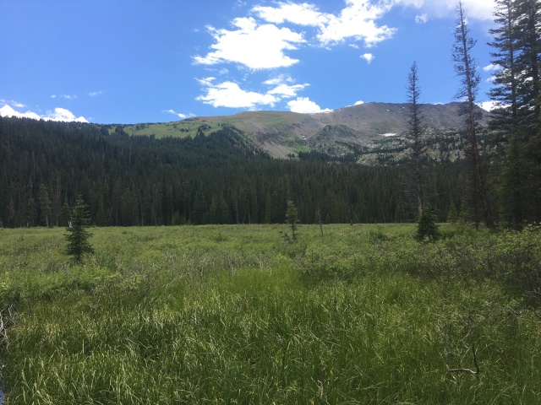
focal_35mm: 29
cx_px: 270
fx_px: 453
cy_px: 202
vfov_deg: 48.2
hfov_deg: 61.7
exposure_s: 1/1451
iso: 25
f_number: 2.2
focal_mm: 4.15
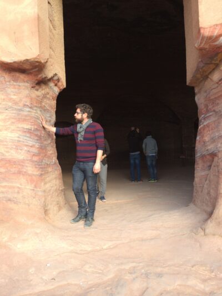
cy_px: 148
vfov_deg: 60.0
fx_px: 256
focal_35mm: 30
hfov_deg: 46.8
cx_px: 111
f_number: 2.2
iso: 32
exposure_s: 1/152
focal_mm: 4.12
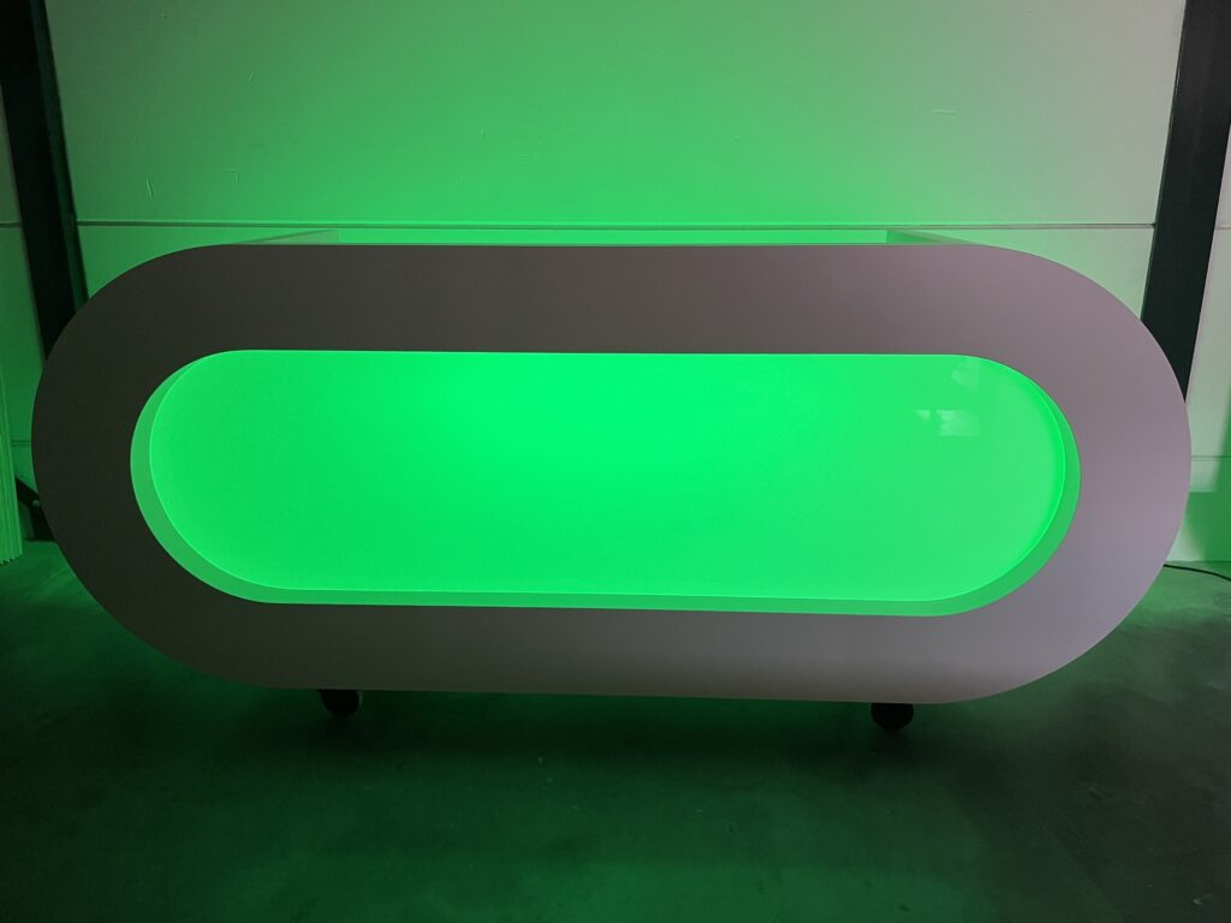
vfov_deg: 53.1
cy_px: 462
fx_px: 925
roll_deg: +1.2
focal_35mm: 26
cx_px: 616
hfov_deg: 67.3
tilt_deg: -18.5
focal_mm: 5.1
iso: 125
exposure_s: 1/63
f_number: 1.6
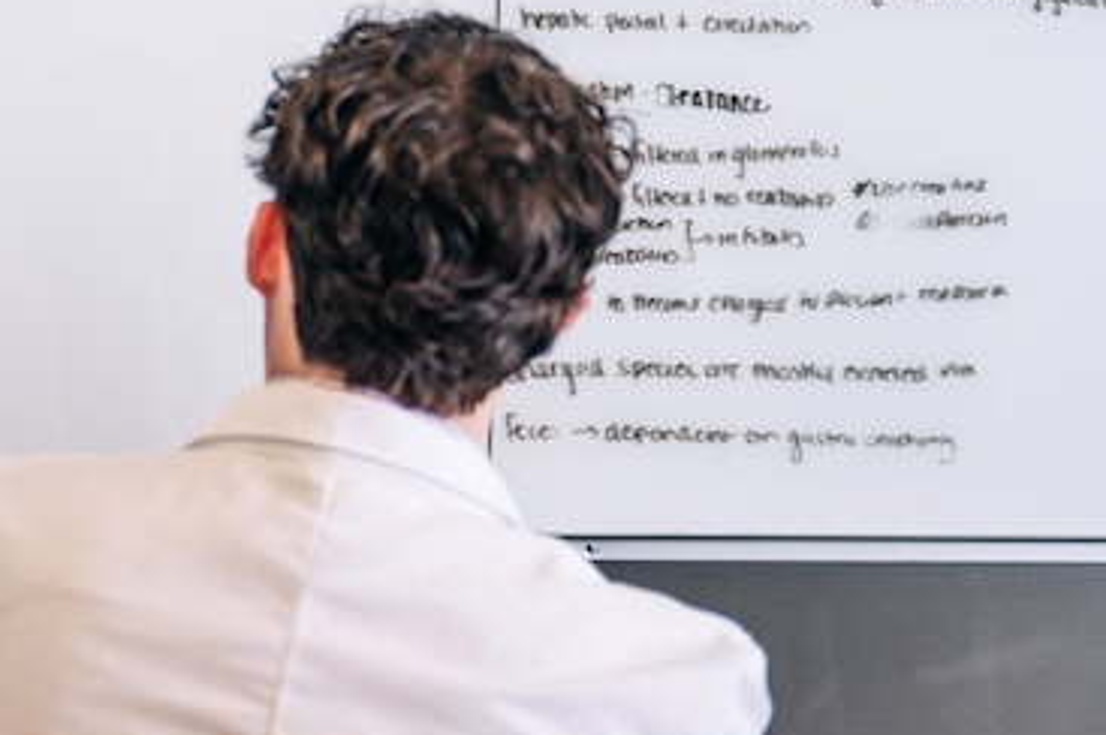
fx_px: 2947
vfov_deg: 14.2
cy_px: 280
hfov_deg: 20.4
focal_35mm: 96
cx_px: -72
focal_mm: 44
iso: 320
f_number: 2.8
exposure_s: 1/200
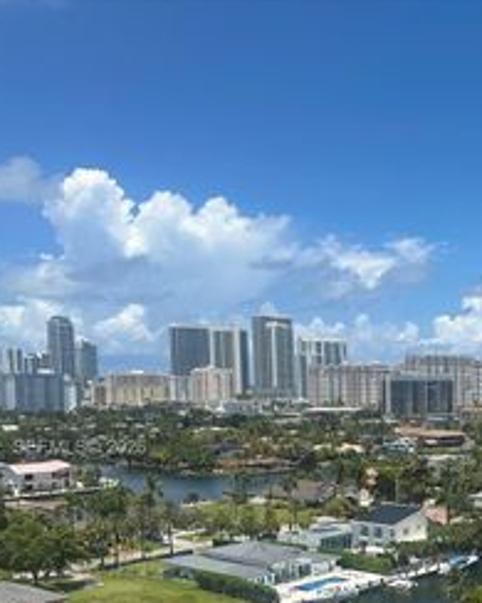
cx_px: 524
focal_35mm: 48
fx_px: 856
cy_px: 449
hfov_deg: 28.7
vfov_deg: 37.9
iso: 80
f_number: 1.78
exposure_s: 1/5525
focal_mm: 6.86
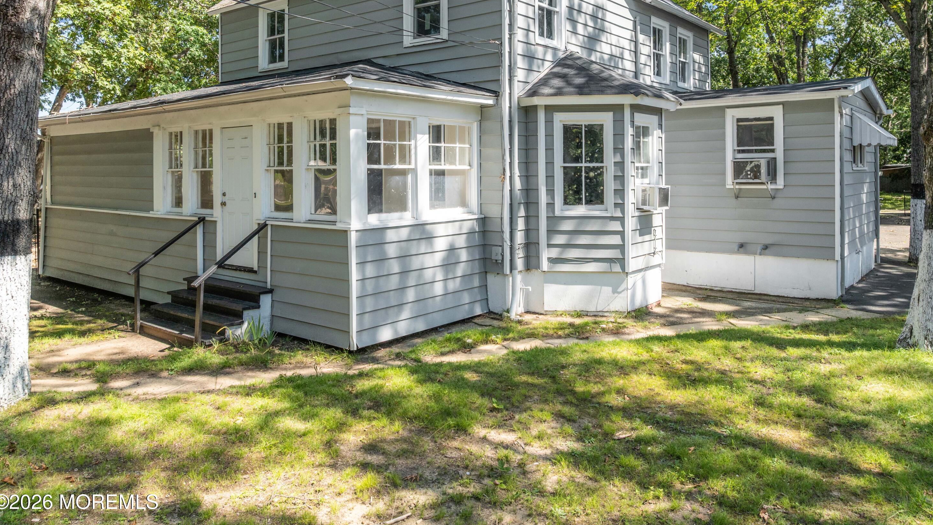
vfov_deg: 42.3
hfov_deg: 69.9
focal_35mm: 27
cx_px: 474
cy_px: 174
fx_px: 668
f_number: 2.8
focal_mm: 12.29
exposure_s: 1/800
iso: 180
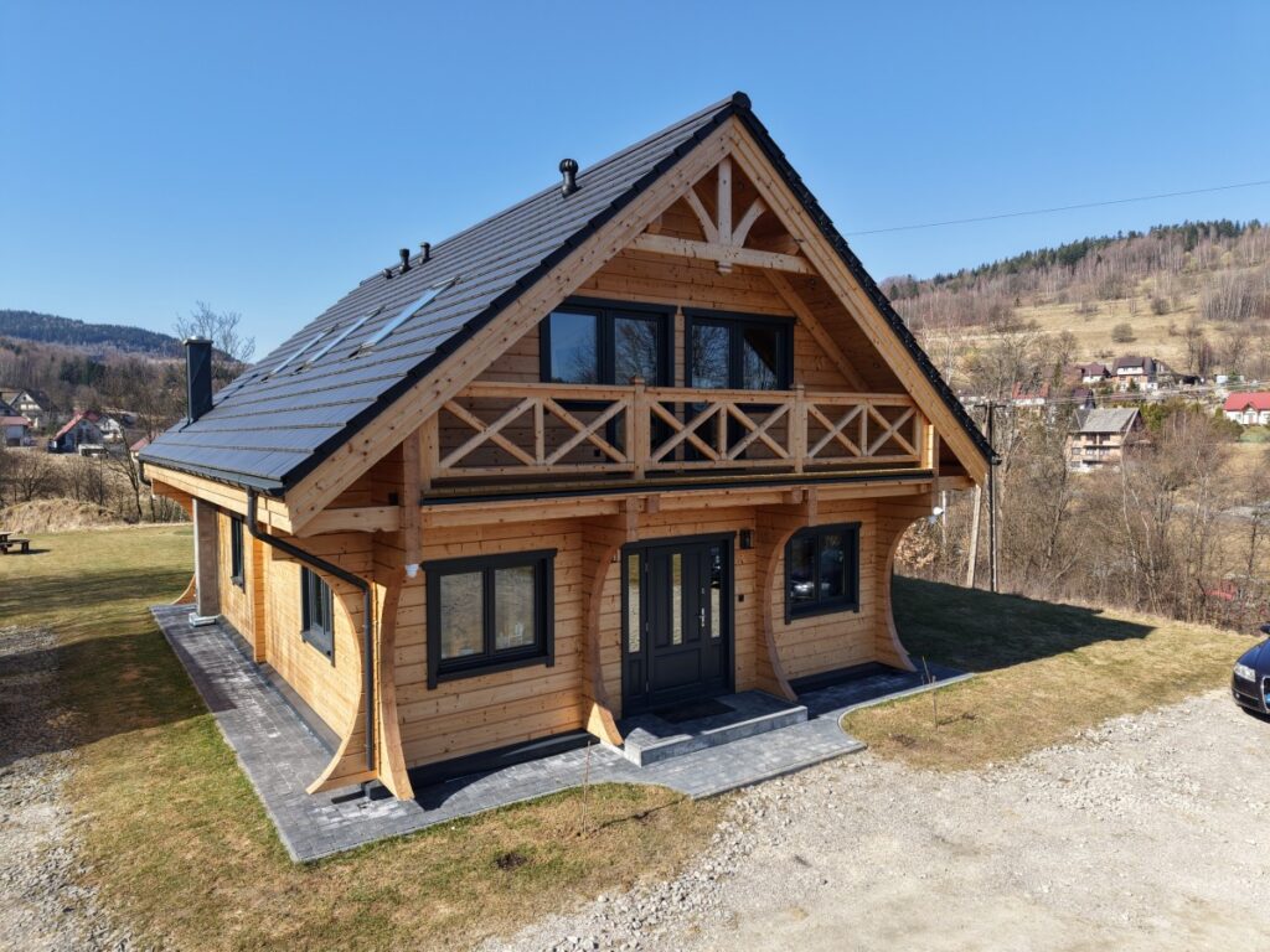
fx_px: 881
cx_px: 635
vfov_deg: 56.8
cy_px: 476
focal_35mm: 24
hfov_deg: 71.6
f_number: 1.8
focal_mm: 8.67
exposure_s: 1/2000
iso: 140
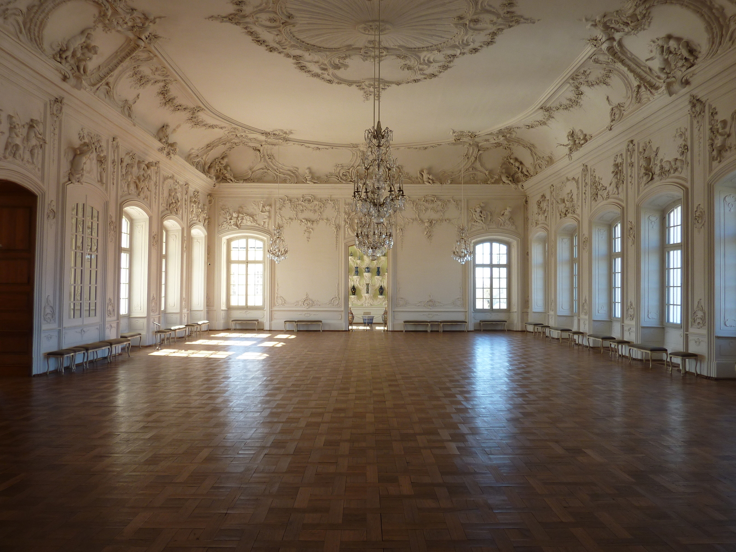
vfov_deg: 54.9
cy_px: 276
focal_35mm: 25
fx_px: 532
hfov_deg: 69.4
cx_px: 368
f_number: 3.3
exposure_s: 1/50
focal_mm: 4.1
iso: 80
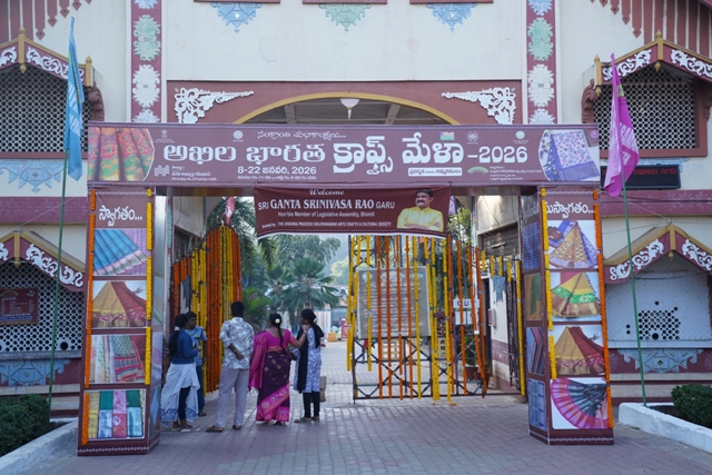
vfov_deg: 34.2
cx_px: 356
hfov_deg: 49.5
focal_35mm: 39
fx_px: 771
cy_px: 238
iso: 250
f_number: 6.3
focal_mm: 39
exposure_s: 1/125
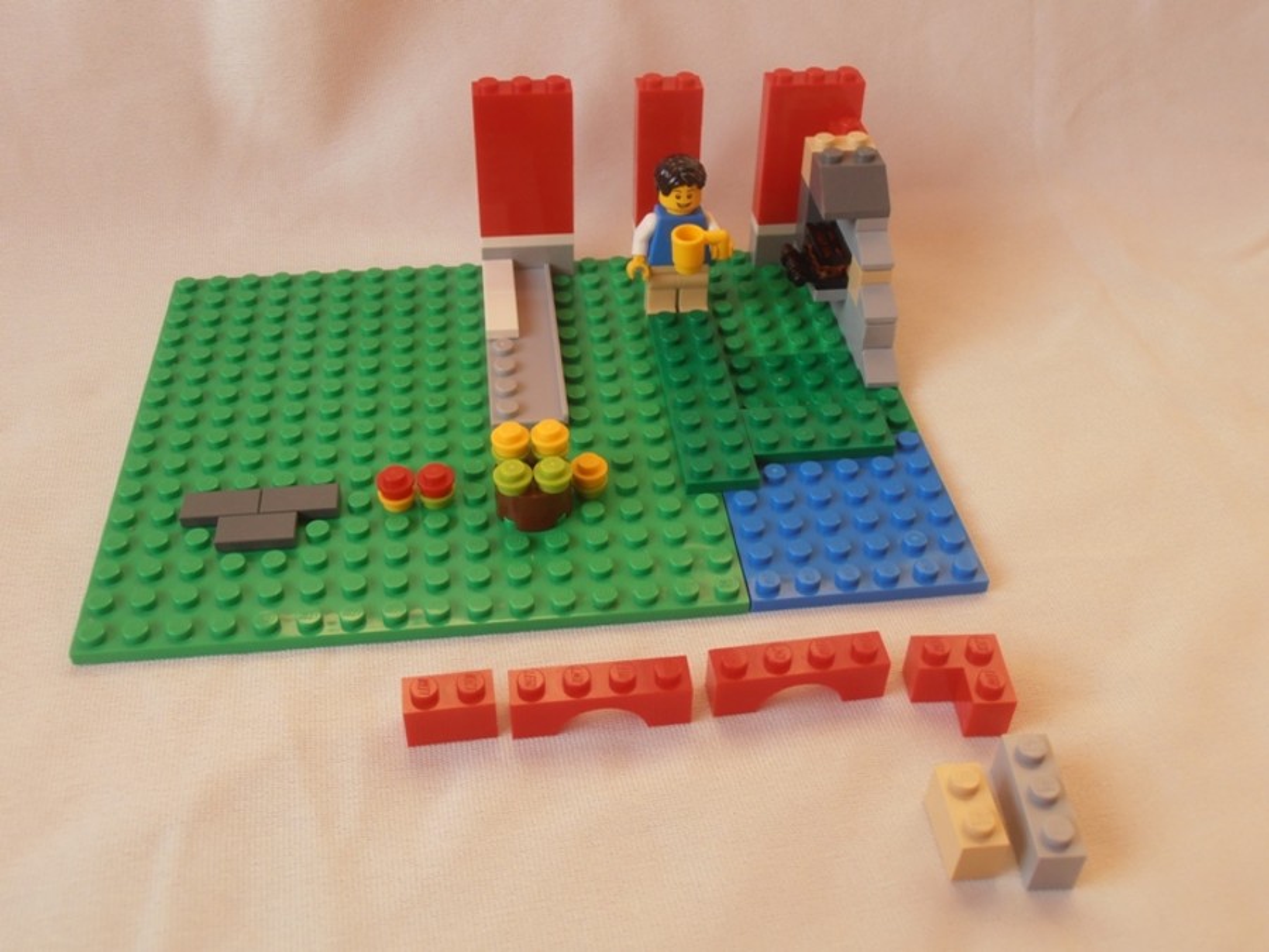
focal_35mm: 37
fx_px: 1356
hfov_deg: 50.1
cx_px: 634
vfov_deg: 38.7
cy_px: 476
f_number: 3.9
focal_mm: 6.61
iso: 100
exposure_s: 1/40
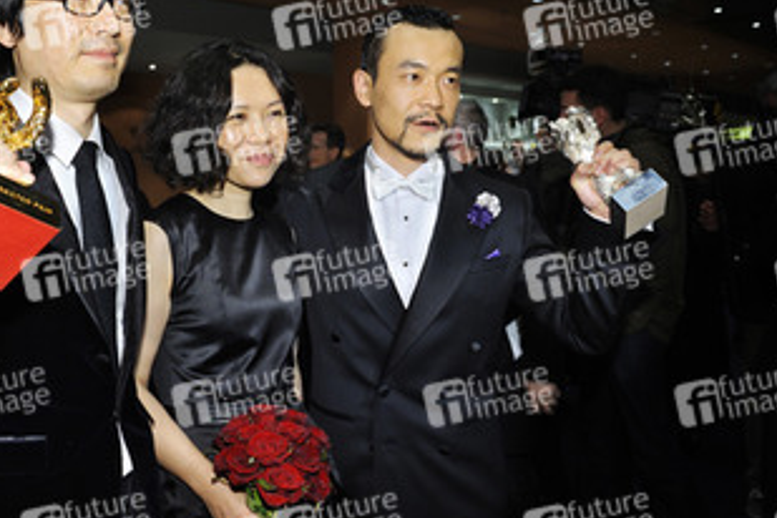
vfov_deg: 37.7
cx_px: 270
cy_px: 209
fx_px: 755
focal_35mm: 35
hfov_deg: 53.5
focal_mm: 24
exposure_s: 1/60
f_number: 4.5
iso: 1000
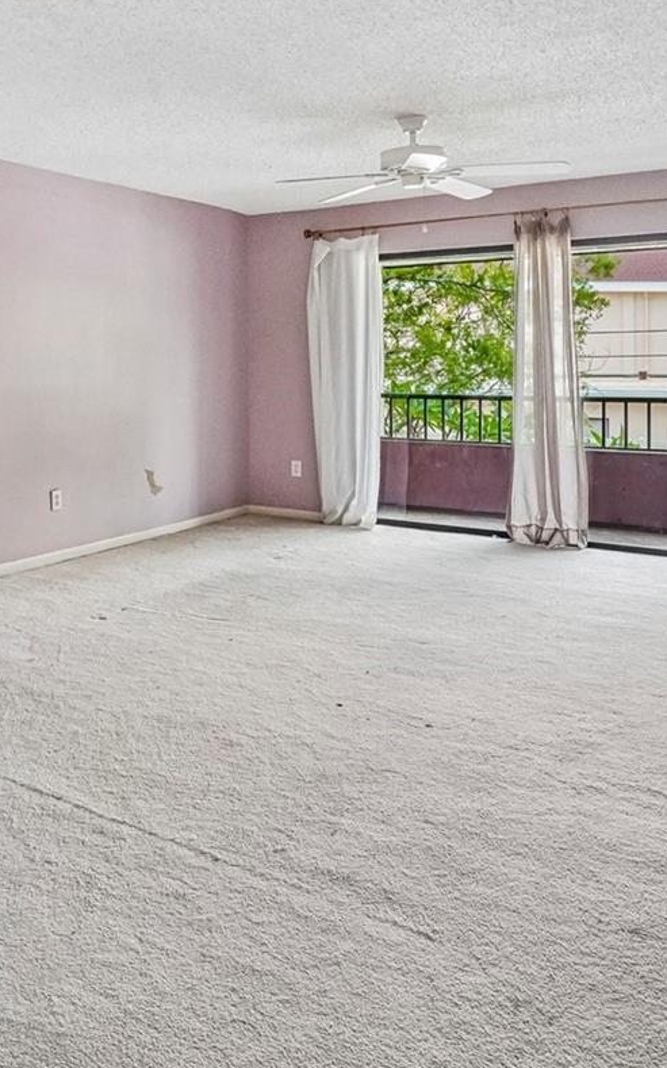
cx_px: -51
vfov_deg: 60.2
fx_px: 902
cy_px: 380
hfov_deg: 35.3
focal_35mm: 31
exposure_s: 1/30
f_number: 8
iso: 1600
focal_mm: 10
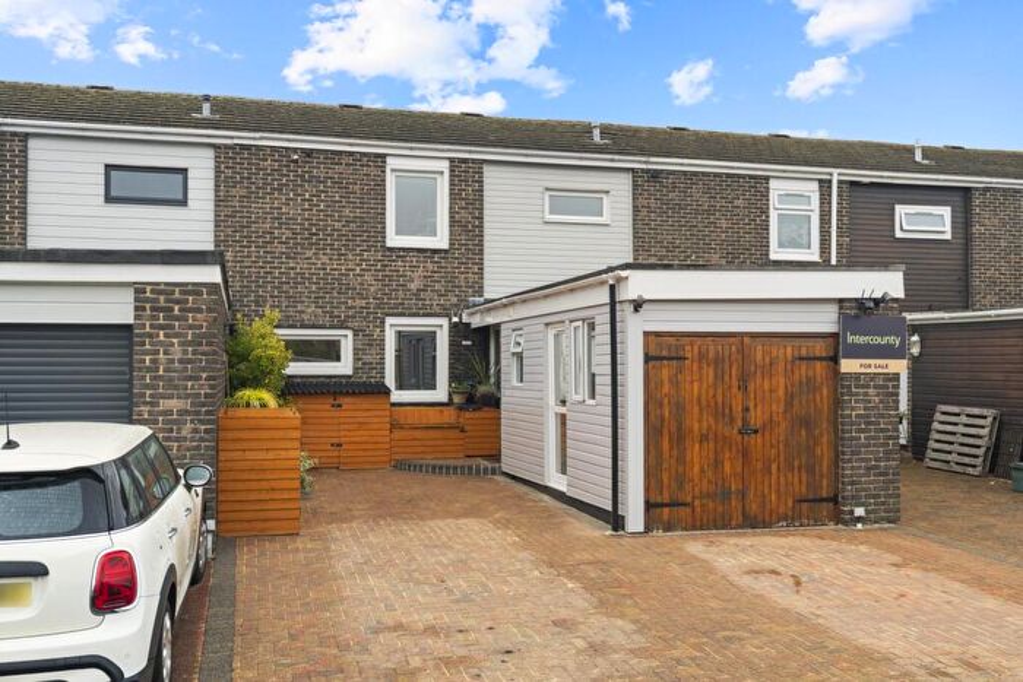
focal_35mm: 34
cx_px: 512
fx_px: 952
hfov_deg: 56.5
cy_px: 341
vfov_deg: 39.4
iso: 320
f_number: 7.1
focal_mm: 33.5
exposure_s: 1/50
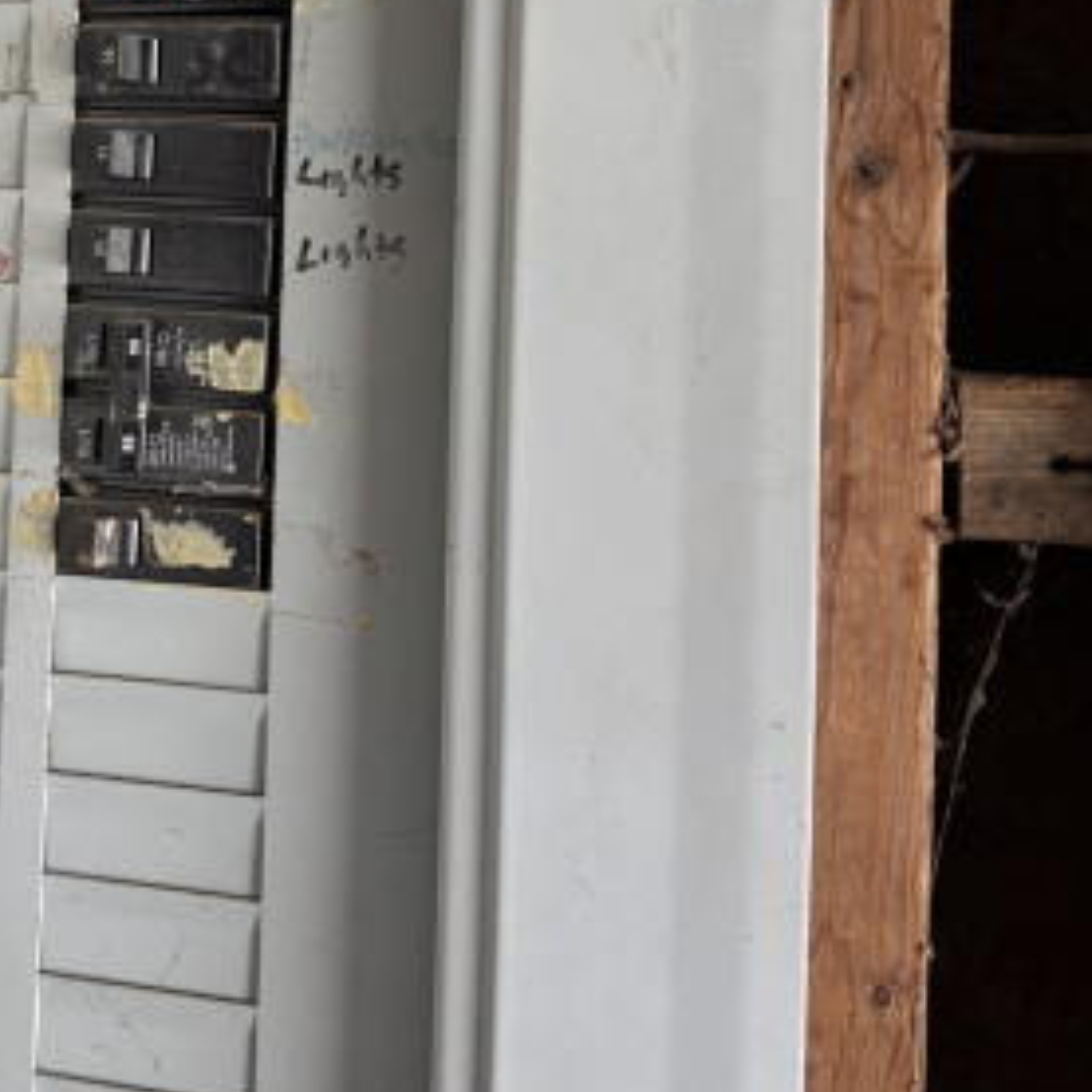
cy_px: 219
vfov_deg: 32.5
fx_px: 1820
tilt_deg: +2.5
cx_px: 162
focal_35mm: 51
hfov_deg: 32.1
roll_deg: -2.7
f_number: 1.78
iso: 200
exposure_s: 1/107
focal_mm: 6.76
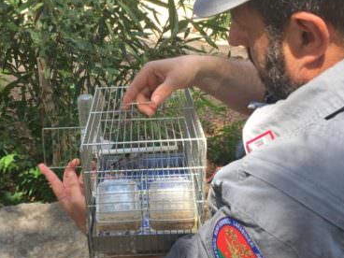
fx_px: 417
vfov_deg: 34.3
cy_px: 129
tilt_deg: -16.4
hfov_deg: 44.4
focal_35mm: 42
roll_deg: -1.5
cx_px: 129
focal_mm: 4.15
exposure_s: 1/103
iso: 32
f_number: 2.2
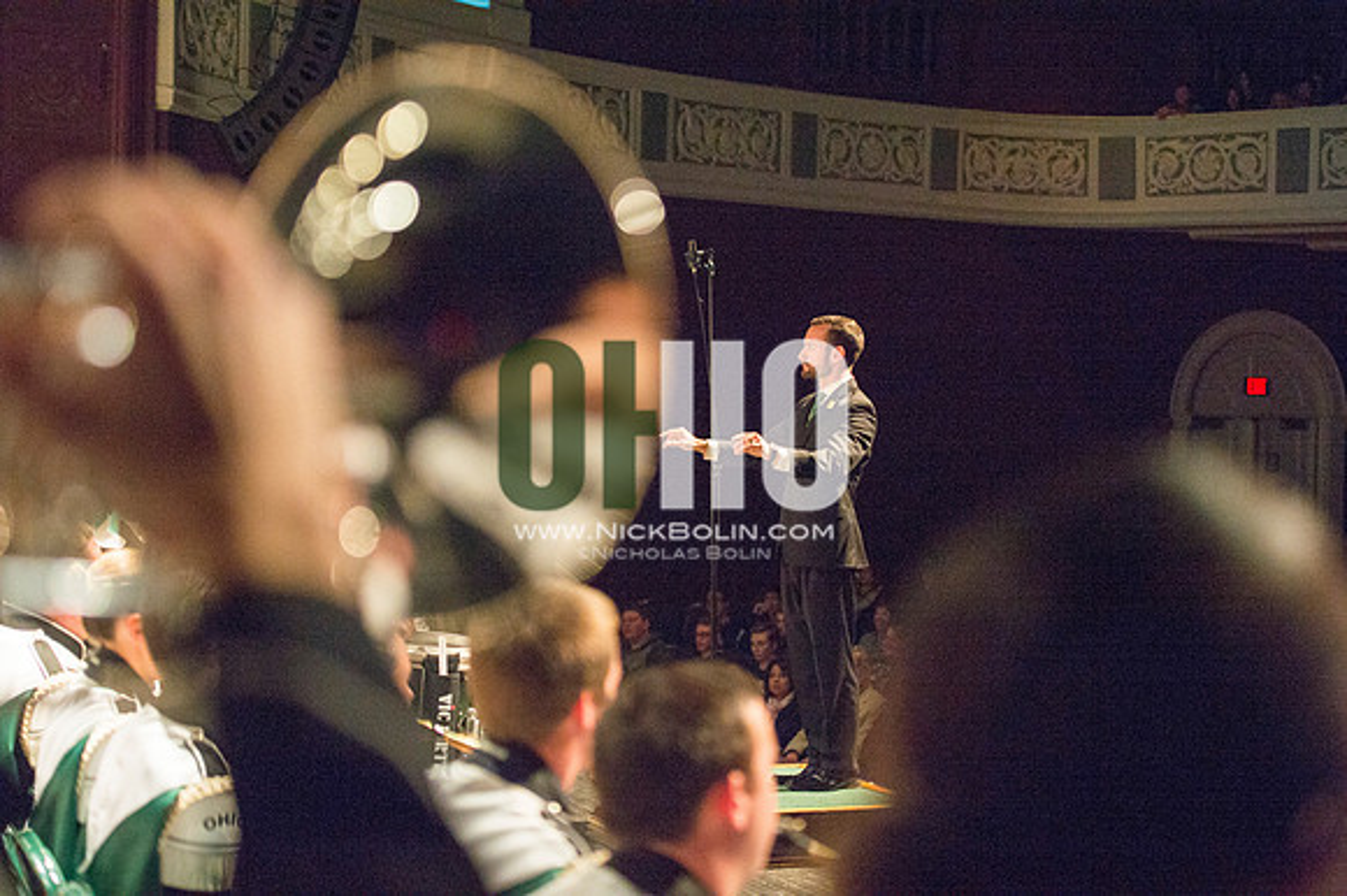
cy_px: 448
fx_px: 2618
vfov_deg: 19.4
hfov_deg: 28.9
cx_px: 674
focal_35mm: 70
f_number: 2.8
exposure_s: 1/500
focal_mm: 70
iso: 2500
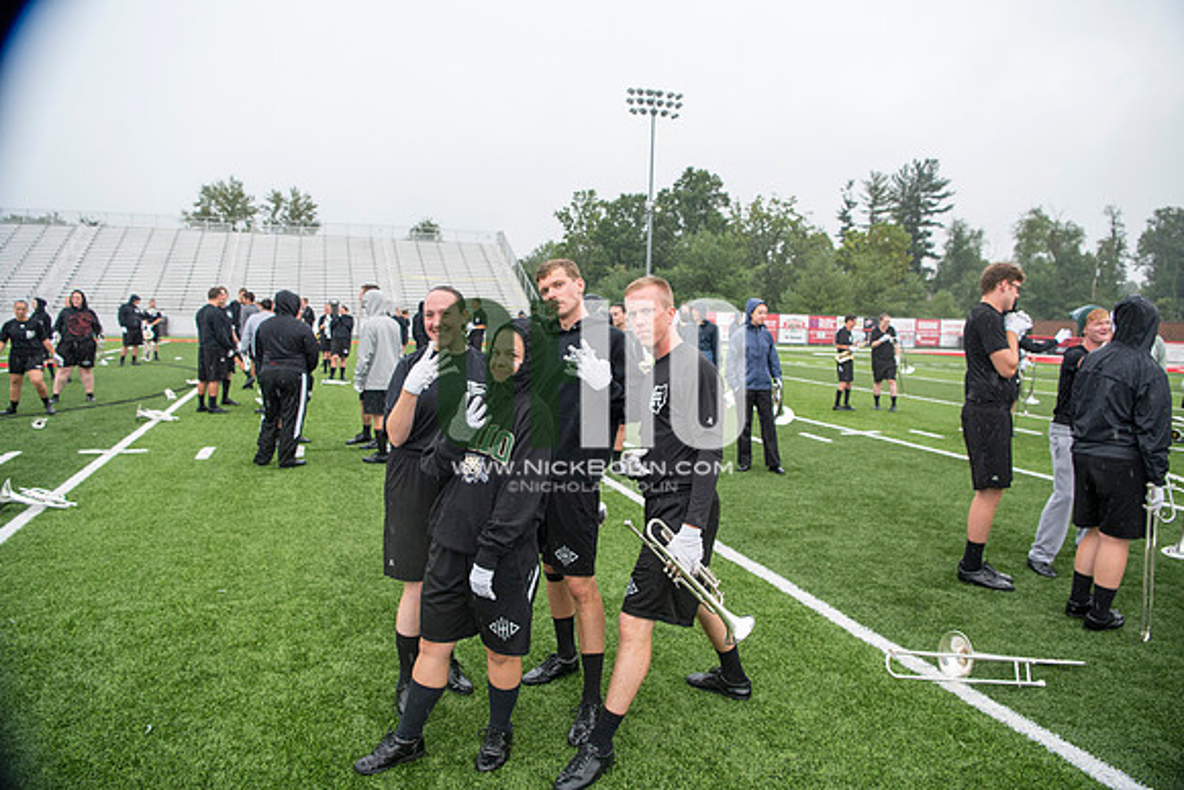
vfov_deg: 53.2
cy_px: 395
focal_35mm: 24
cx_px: 592
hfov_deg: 73.7
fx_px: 789
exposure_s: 1/500
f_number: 4
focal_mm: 24
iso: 400
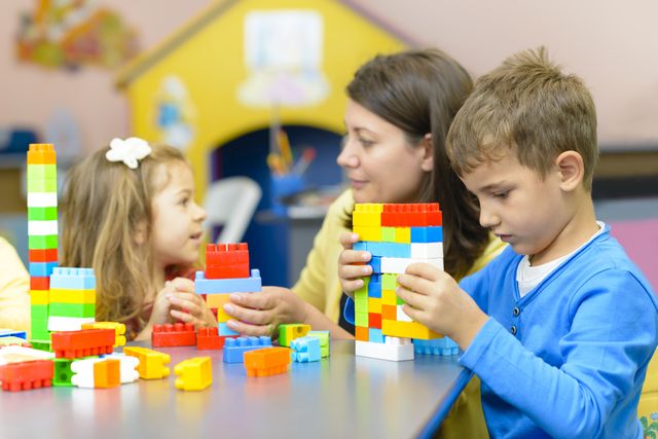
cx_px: 329
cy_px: 220
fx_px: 1554
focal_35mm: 85
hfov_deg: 23.9
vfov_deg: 16.1
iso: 400
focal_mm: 85
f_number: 2.8
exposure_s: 1/160
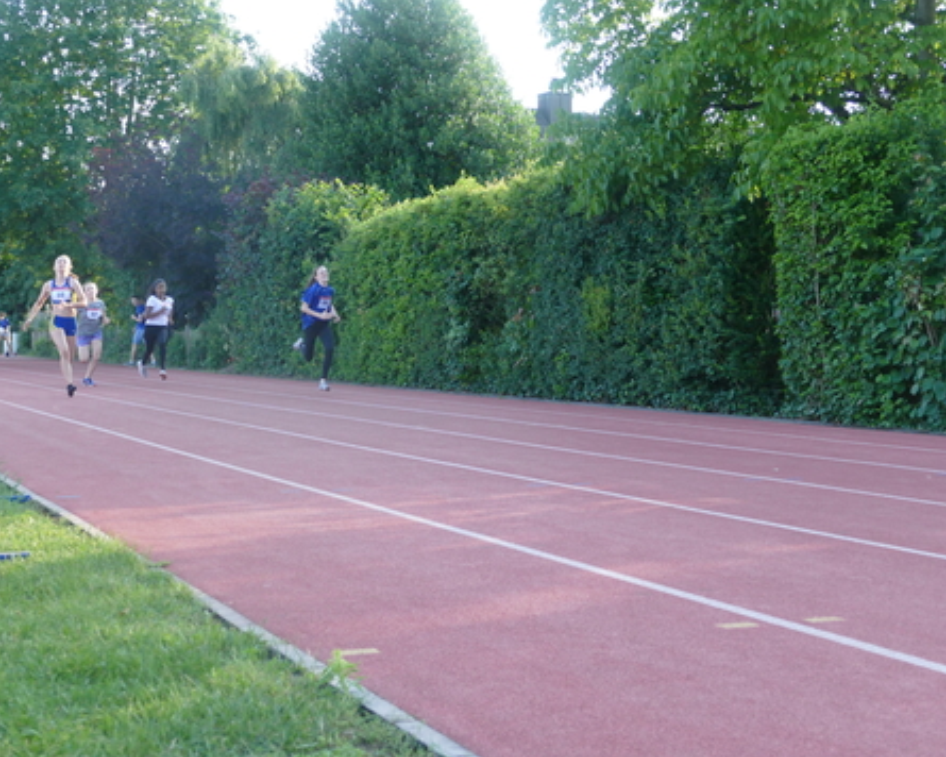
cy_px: 378
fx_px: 1596
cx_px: 451
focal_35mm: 57
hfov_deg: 33.0
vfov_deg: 26.7
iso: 1000
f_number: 3.3
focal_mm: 18.17
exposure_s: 1/800
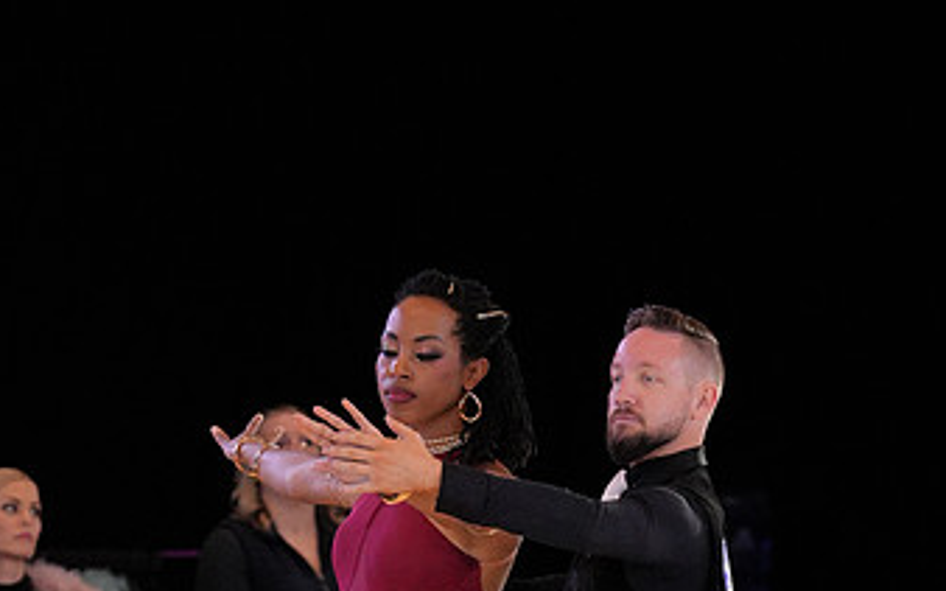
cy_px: 784
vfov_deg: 3.3
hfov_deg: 5.3
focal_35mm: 394
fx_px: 10155
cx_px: 536
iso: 1600
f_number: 4
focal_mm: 150
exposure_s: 1/500
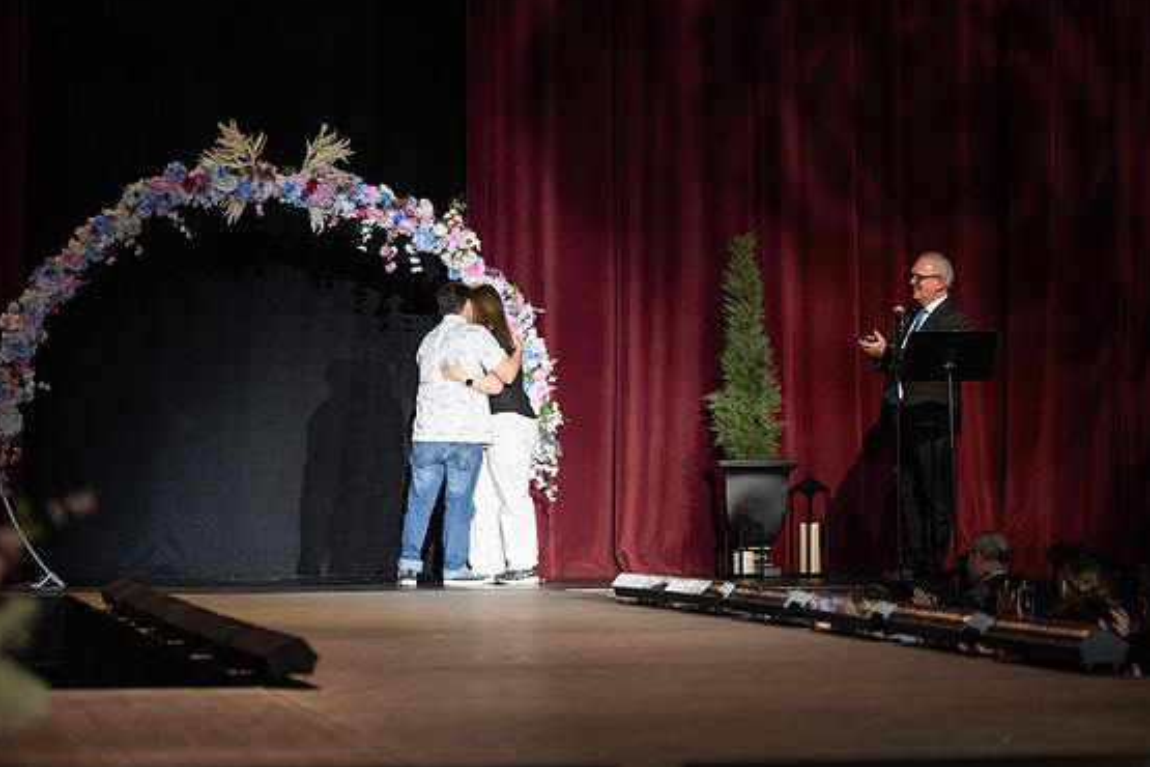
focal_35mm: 131
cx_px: 563
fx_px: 4184
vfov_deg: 10.5
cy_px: 353
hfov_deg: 15.6
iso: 1250
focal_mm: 116
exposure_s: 1/1000
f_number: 2.8
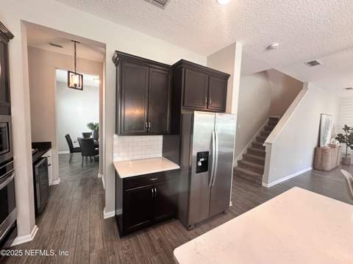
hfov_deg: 102.1
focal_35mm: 14
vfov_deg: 85.6
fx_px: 143
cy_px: 132
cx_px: 176
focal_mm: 2.22
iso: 250
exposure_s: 1/60
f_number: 2.2
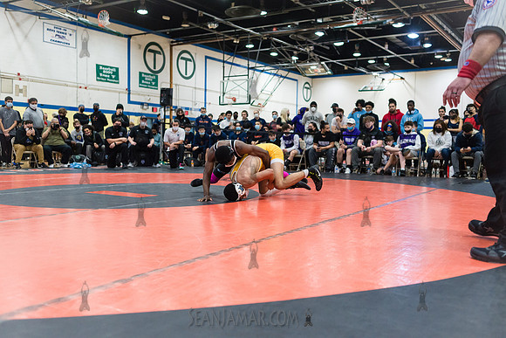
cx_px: 253
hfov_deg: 54.4
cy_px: 169
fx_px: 492
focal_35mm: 35
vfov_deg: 37.9
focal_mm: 35
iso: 4000
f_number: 3.5
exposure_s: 1/400
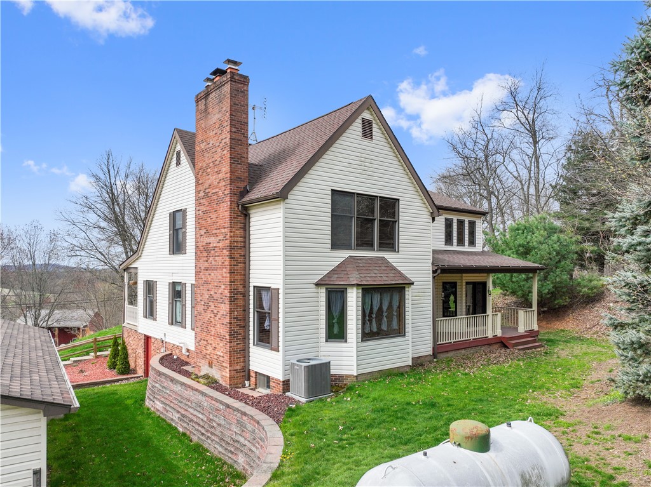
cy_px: 244
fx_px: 451
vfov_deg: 56.8
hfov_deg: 71.6
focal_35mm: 24
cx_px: 326
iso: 130
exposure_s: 1/2500
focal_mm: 12.29
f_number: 2.8
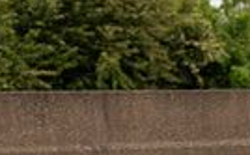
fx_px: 2107
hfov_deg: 6.6
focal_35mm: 310
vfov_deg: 4.2
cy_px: 89
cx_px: -215
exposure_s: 1/1000
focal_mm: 70
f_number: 3.5
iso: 200
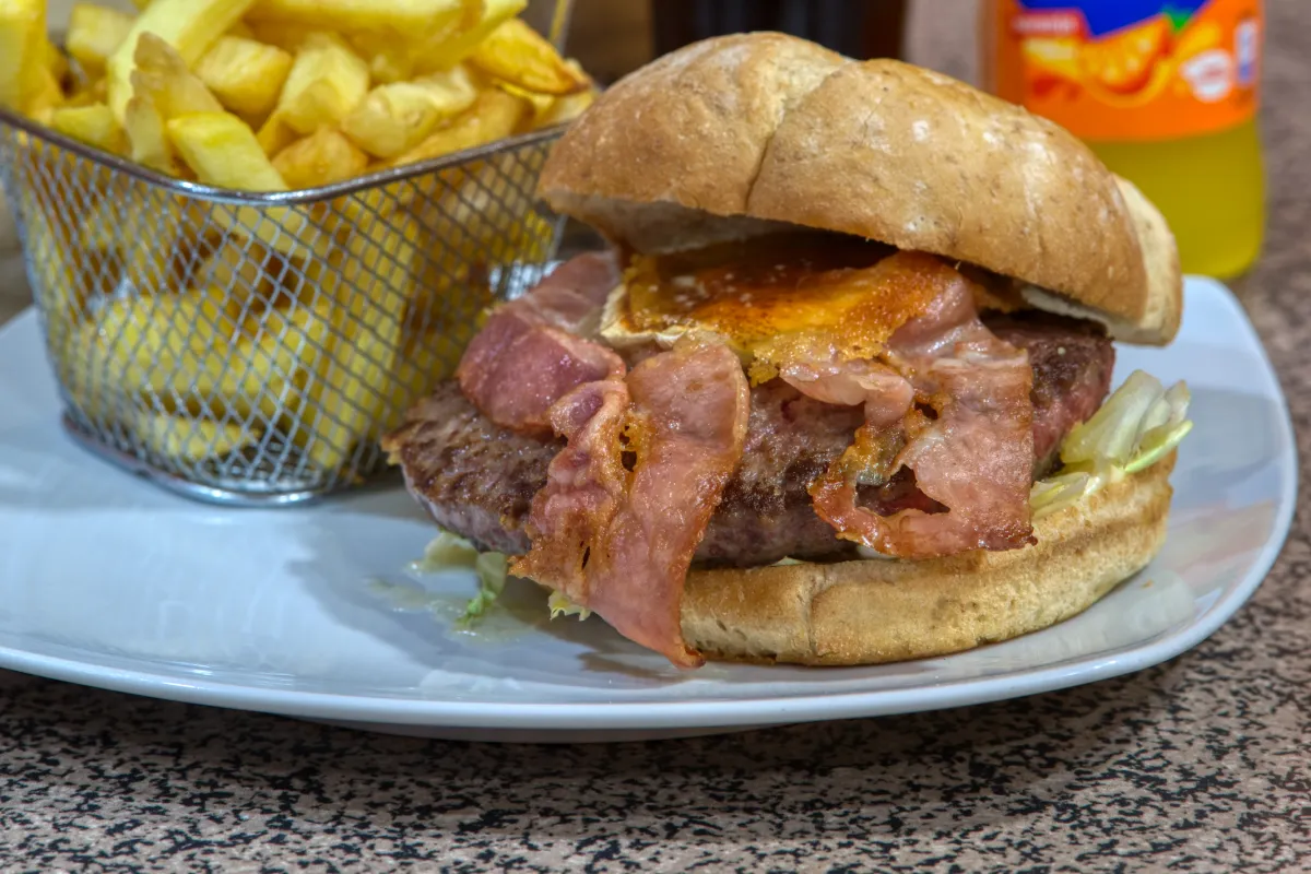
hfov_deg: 27.0
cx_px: 656
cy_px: 437
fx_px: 2731
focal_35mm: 75
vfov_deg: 18.2
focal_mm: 50
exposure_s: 1/200
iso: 250
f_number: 1.8
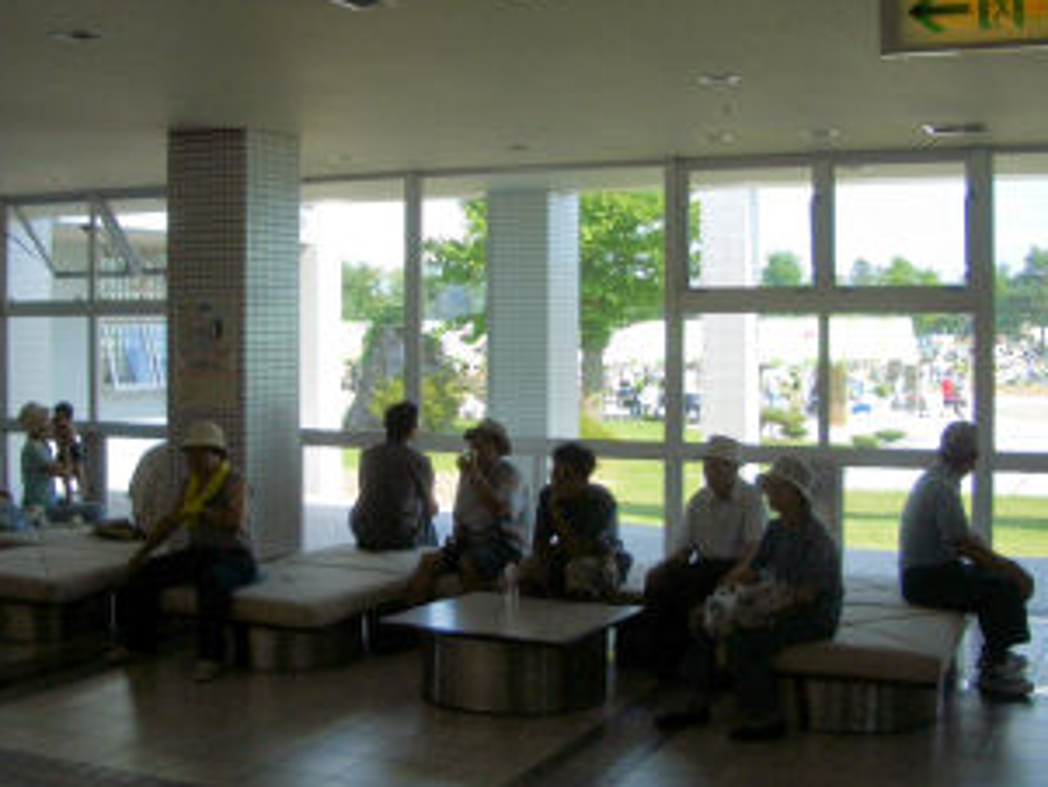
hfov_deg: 38.8
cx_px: 446
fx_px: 1484
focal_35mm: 49
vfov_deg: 29.6
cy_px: 312
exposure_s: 1/500
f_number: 2.6
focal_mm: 5.8
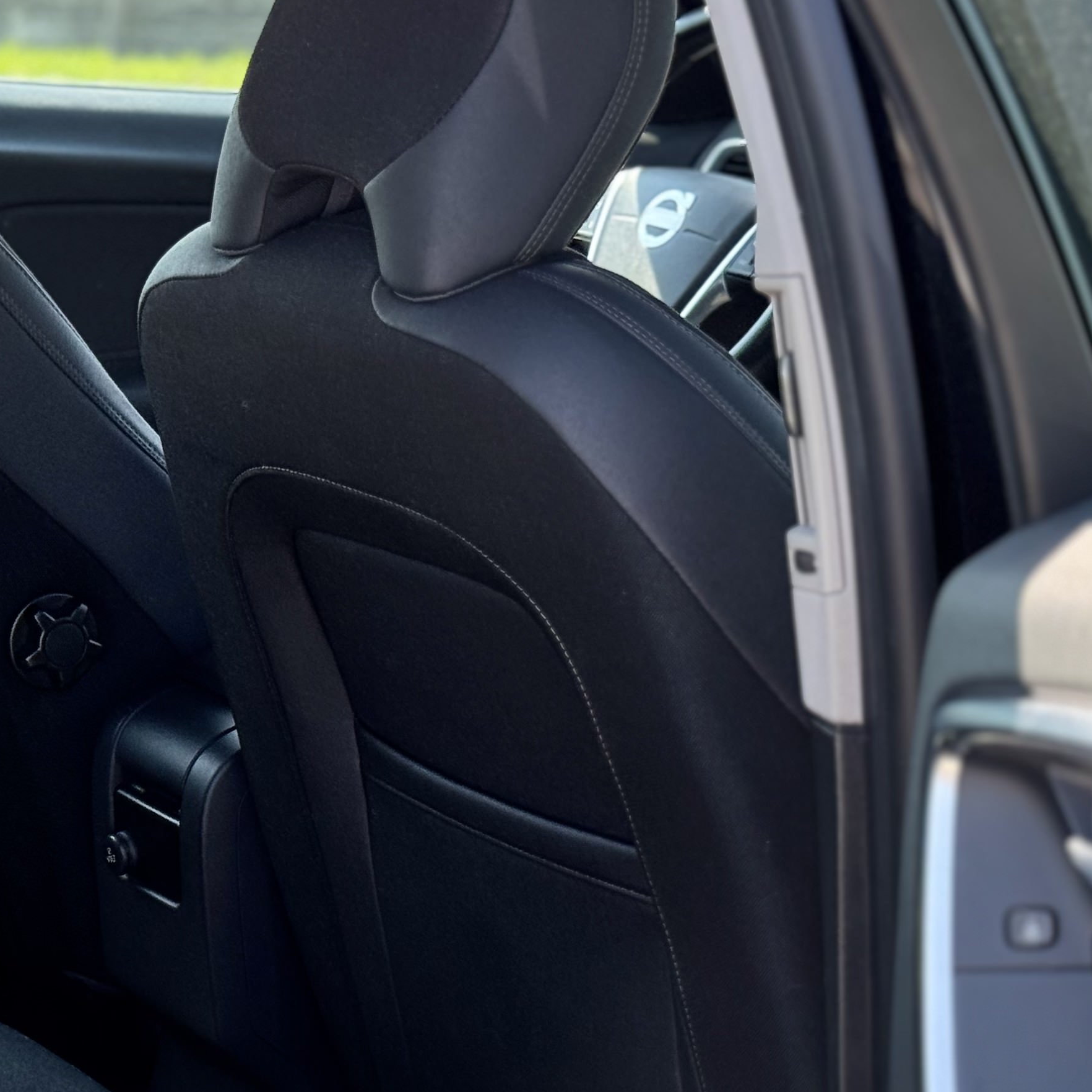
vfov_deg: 17.8
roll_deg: -0.5
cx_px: 77
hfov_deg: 17.6
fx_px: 3462
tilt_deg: -15.3
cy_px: 832
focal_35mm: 97
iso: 64
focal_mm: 6.76
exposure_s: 1/588
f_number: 1.78
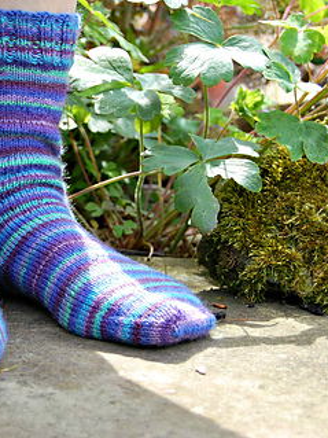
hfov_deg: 14.3
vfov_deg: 19.3
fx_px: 1286
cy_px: 218
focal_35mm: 102
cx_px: 4
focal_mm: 45
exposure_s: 1/160
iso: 200
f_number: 5.3
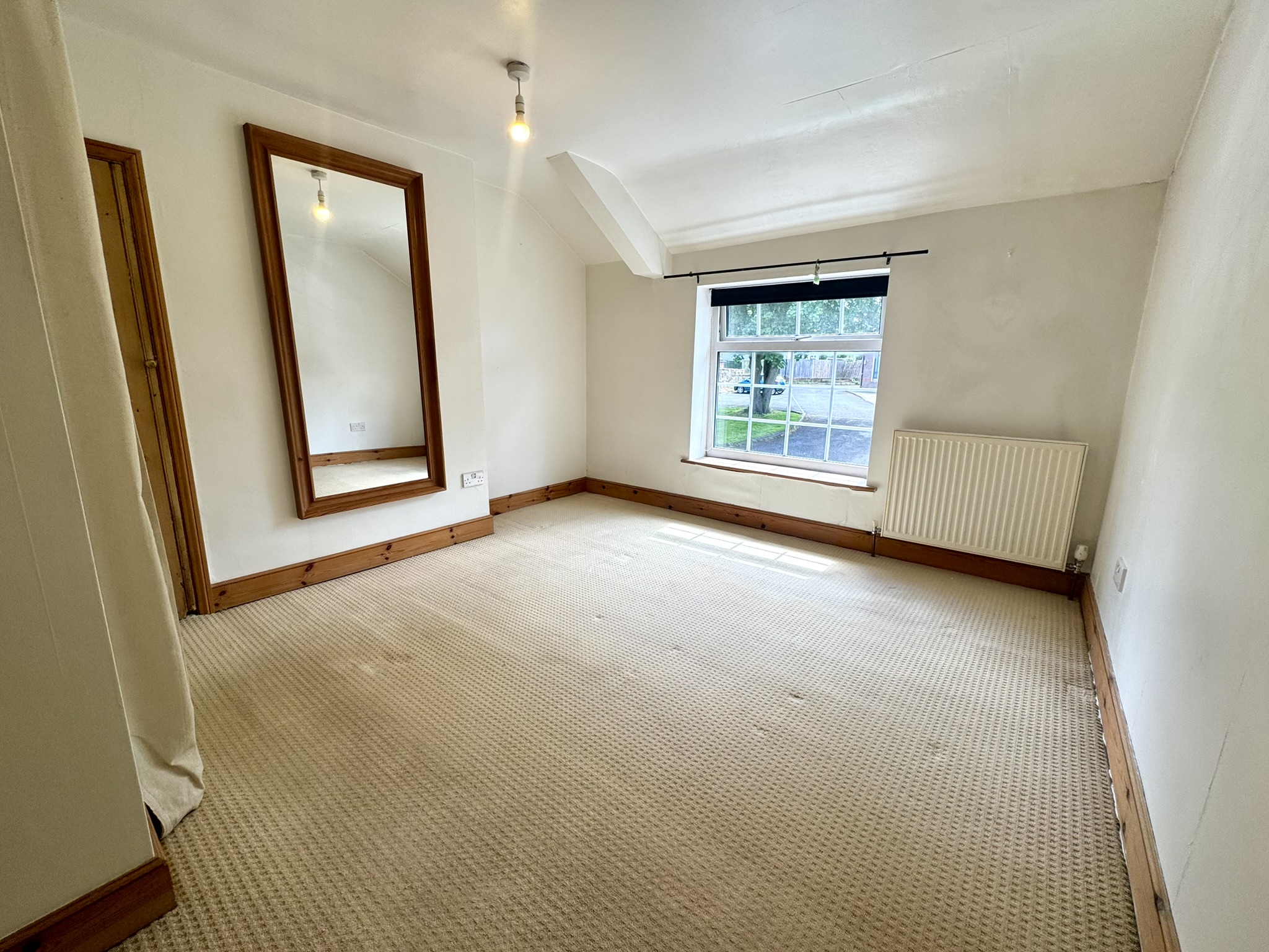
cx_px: 634
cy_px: 476
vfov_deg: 85.7
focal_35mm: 14
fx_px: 513
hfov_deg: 102.1
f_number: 2.2
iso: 40
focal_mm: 2.22
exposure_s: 1/143
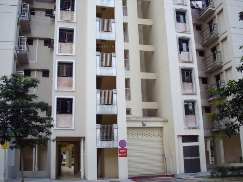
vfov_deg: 38.6
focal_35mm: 37
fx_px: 260
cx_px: 122
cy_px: 91
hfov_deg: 50.2
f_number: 2.8
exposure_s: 1/80
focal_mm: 6.2
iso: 80
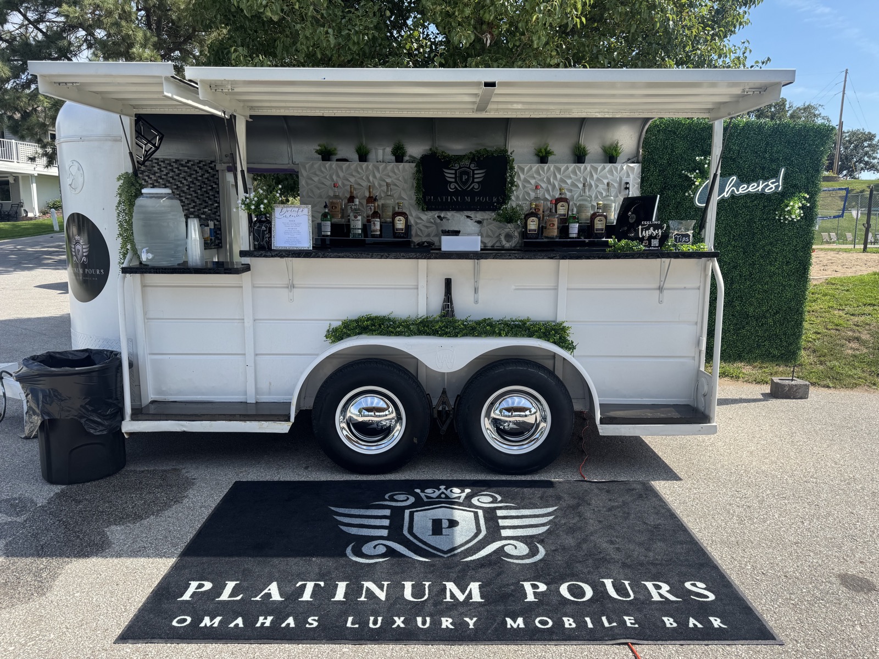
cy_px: 330
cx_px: 440
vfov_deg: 56.8
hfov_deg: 71.6
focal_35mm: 24
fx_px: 609
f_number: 1.78
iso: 80
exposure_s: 1/1980
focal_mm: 6.76
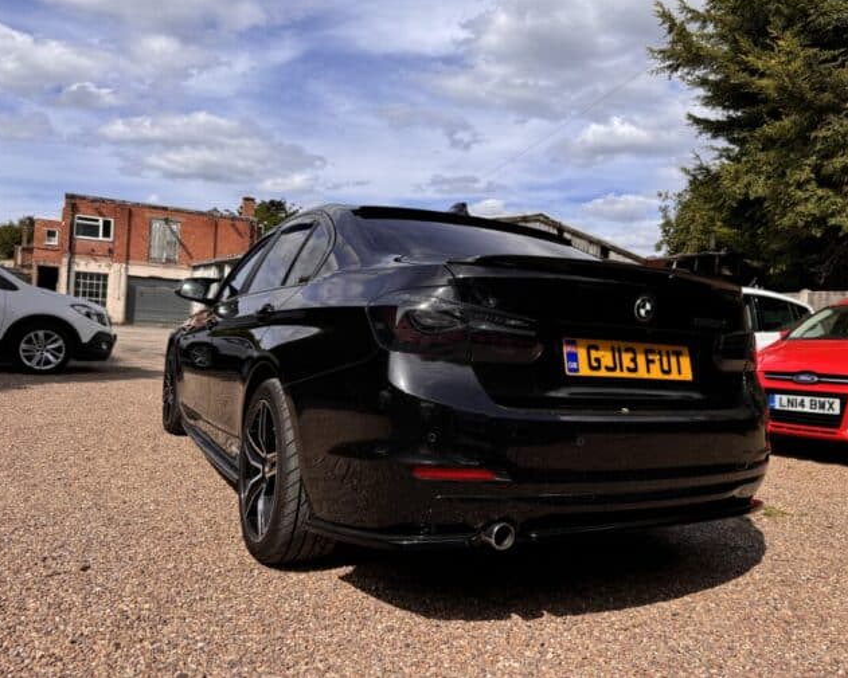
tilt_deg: +0.3
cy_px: 327
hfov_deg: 65.9
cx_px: 461
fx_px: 653
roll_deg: -3.0
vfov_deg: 54.9
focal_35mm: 26
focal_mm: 6.76
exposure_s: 1/4608
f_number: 1.78
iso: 80
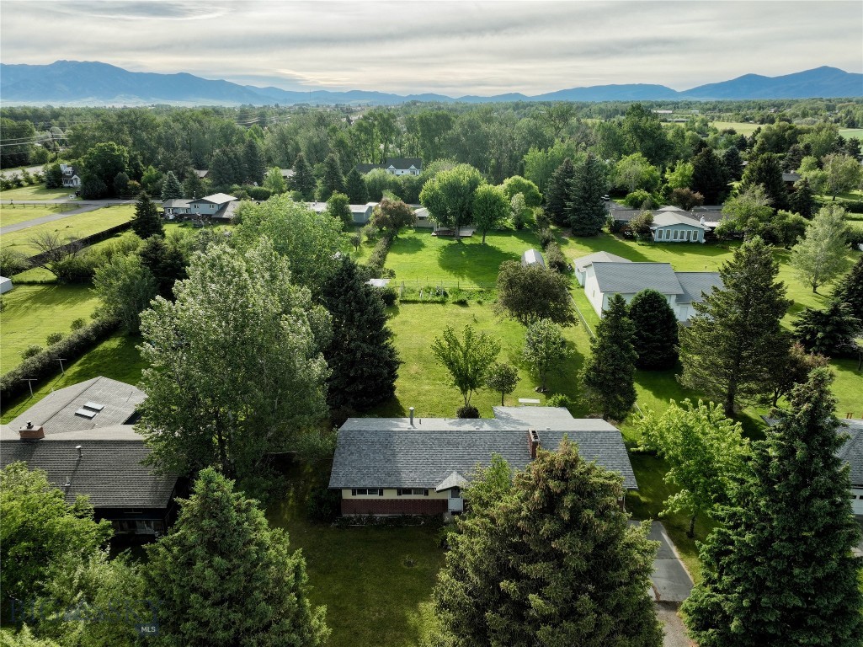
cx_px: 432
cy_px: 324
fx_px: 598
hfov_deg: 71.6
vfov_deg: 56.8
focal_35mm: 24
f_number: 2.8
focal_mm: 12.29
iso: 400
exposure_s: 1/3200
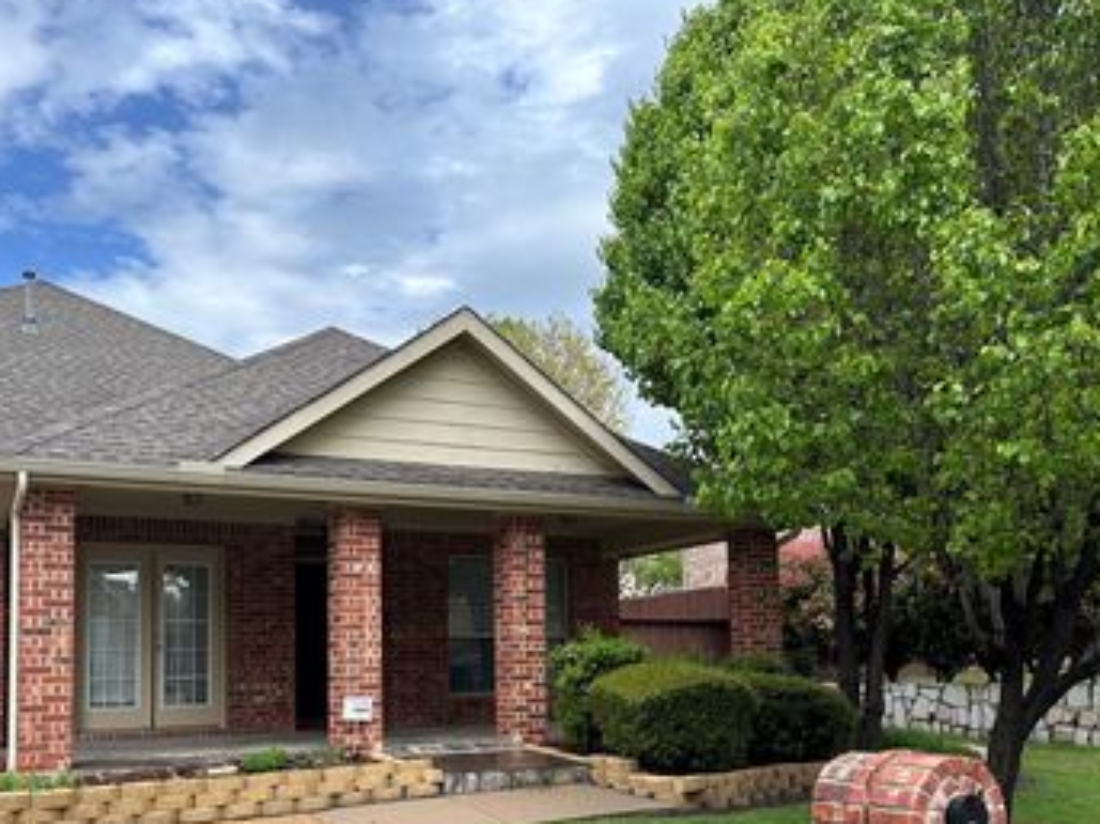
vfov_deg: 39.9
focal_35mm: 35
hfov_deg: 52.5
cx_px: 481
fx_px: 1112
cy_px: 579
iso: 80
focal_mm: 6.86
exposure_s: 1/1453
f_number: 1.78
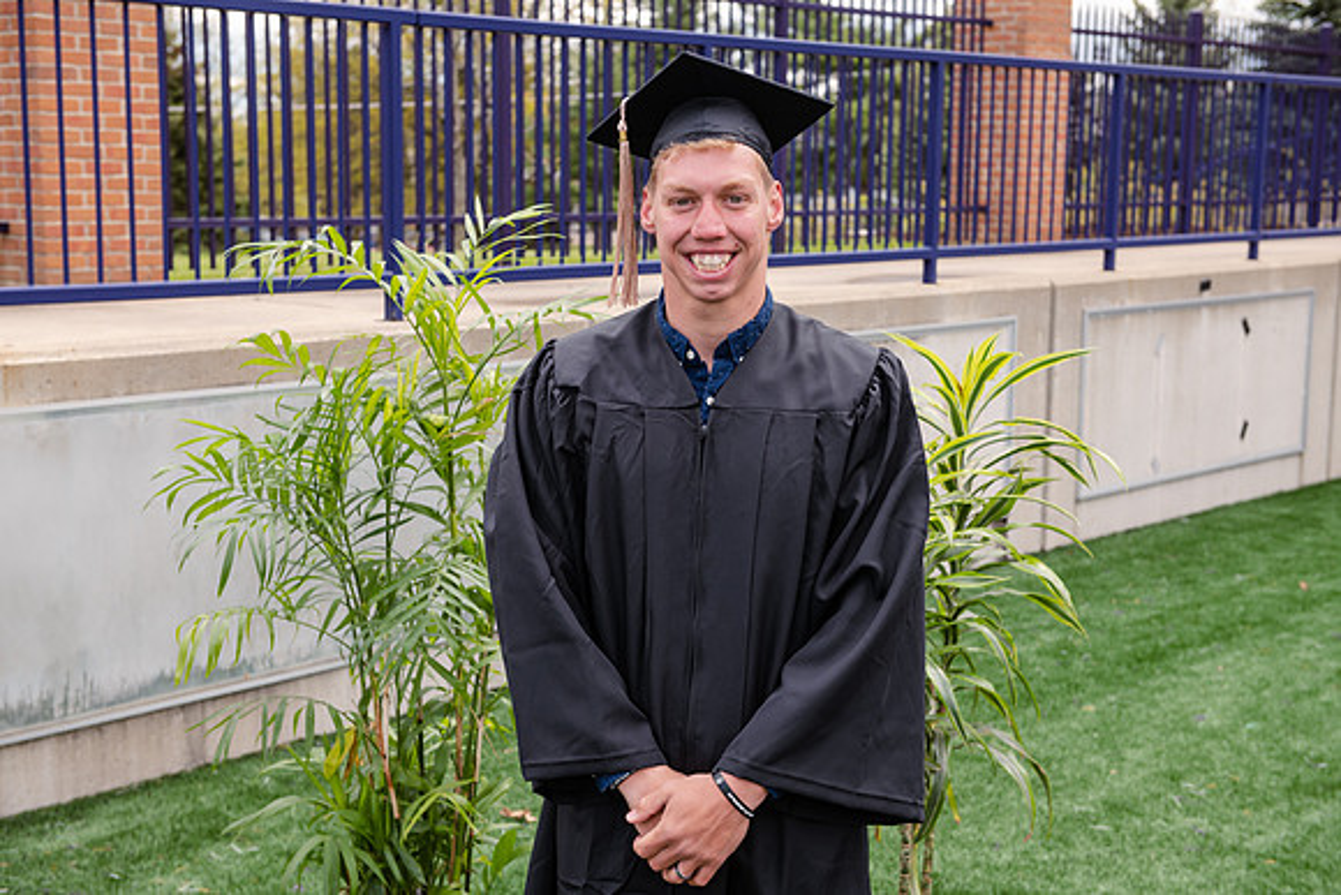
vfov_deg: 24.6
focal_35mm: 55
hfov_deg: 36.2
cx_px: 670
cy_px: 448
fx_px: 2049
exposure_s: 1/200
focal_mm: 55
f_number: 5.6
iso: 200
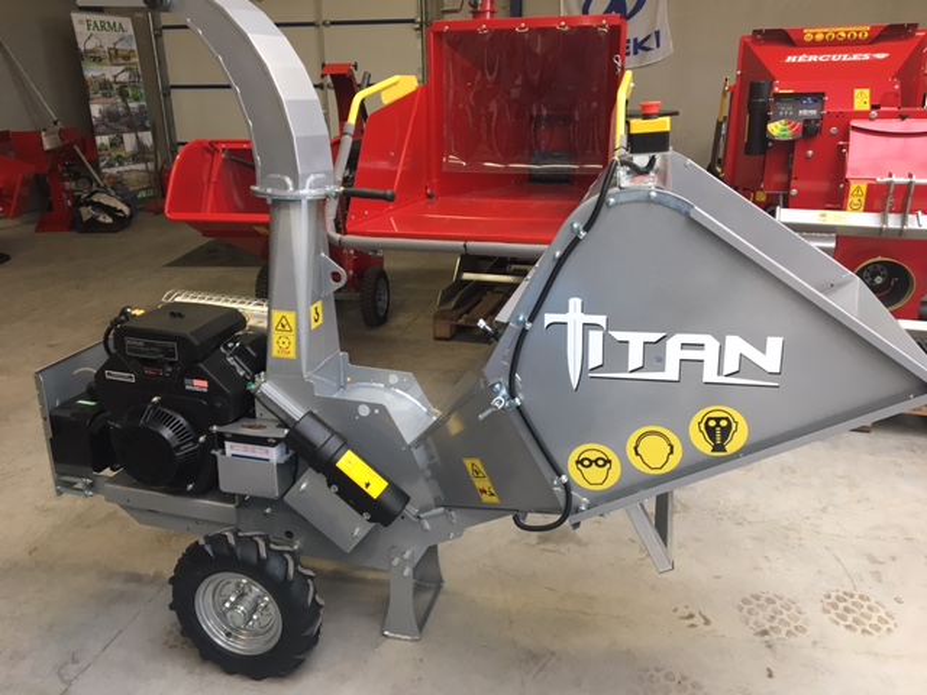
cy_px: 348
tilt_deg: -18.7
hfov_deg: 61.7
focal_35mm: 29
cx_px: 464
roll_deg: +0.3
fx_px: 777
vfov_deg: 48.2
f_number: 2.2
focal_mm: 4.15
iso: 80
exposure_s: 1/33
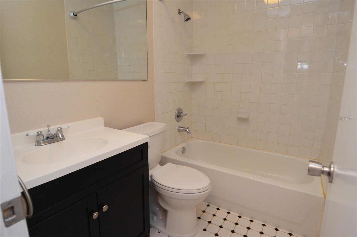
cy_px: 118
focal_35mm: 18
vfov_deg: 67.3
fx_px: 178
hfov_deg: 90.1
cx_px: 178
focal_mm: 12
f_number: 4
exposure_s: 1/60
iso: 560
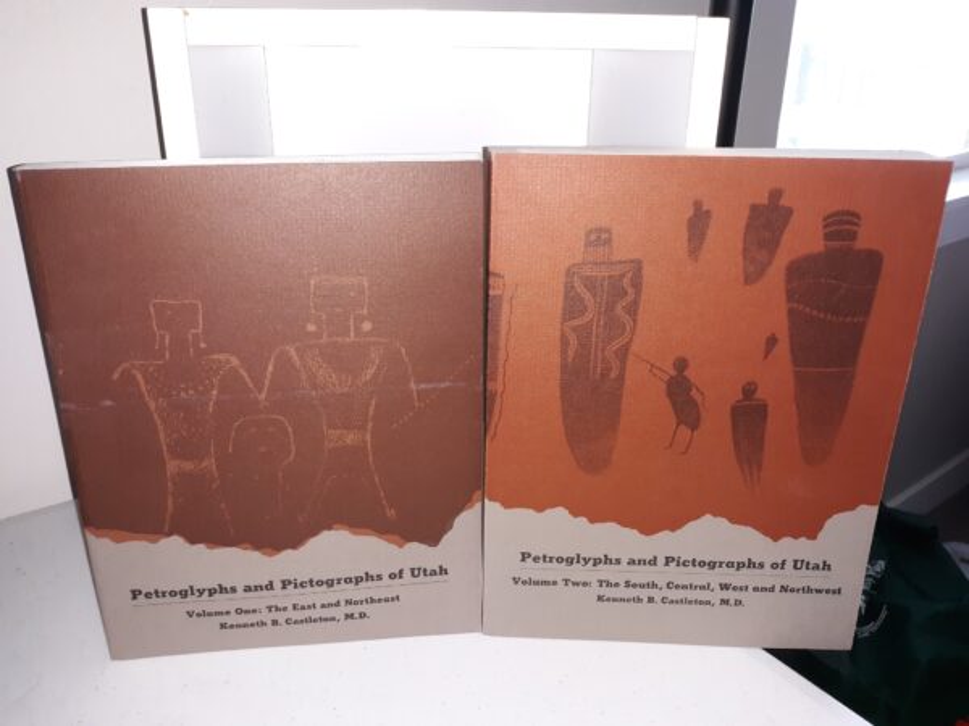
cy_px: 363
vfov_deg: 49.7
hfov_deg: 63.4
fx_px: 784
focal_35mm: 28
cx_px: 484
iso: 80
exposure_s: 1/40
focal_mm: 3.7
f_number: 1.7
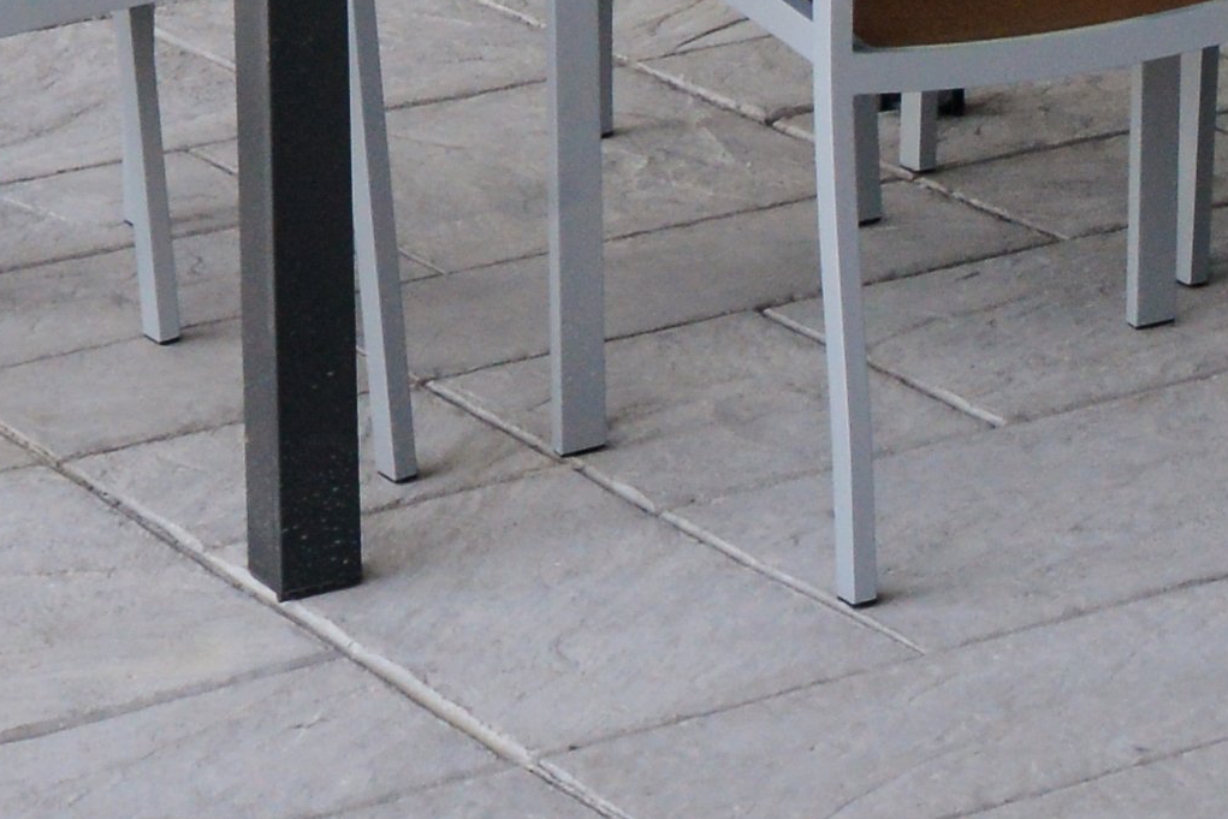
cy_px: -752
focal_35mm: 173
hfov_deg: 10.7
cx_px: 2581
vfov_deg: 7.6
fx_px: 5902
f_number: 13
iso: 640
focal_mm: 24
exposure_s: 1/80
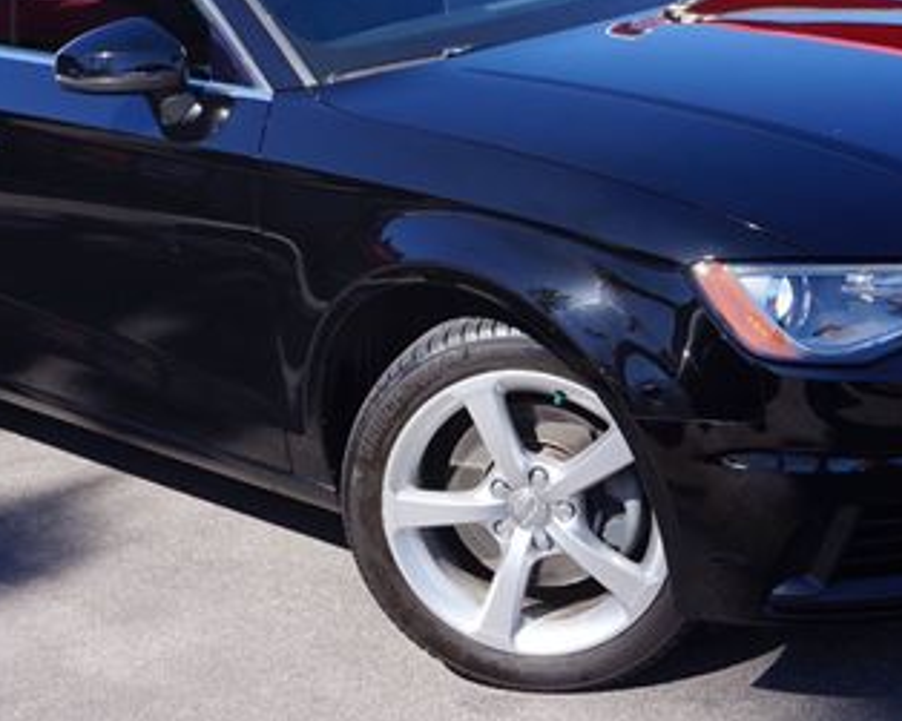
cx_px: 474
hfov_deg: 28.7
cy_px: 213
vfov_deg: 23.0
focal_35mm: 66
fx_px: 1760
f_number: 9
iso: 100
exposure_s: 1/80
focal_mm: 23
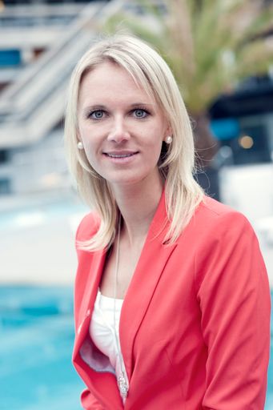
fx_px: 967
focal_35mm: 85
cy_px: 205
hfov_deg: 16.1
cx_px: 136
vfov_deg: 23.9
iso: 160
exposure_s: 1/60
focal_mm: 85
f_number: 4
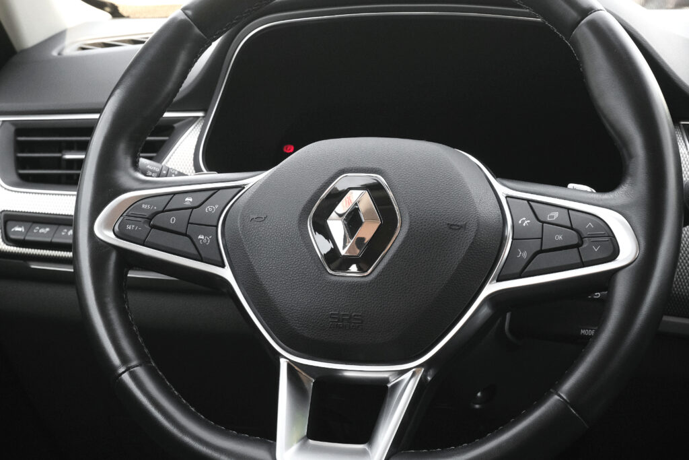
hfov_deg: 30.1
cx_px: 344
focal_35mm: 67
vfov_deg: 20.3
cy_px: 230
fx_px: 1282
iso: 2000
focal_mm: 44.5
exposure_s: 1/320
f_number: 8
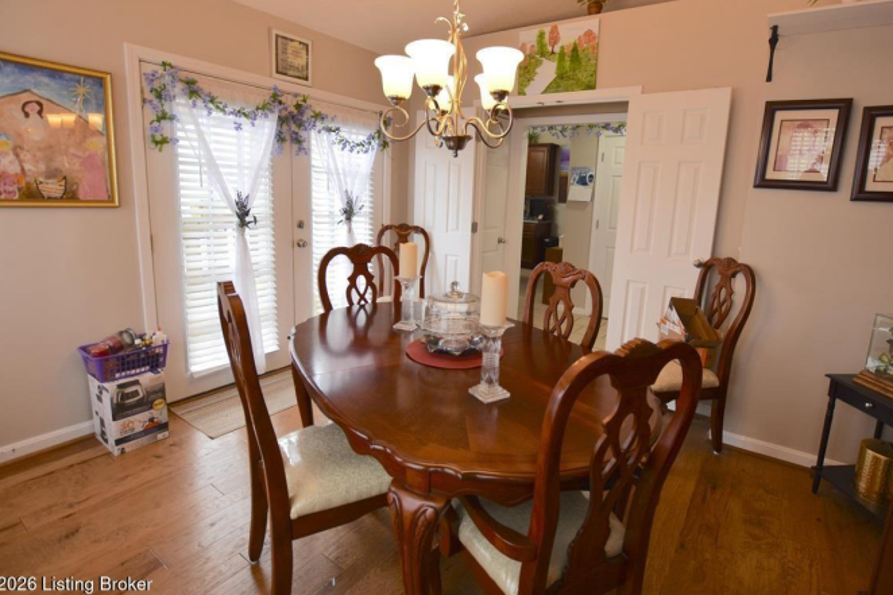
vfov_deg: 70.3
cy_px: 277
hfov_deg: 93.1
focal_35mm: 17
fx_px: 422
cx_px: 484
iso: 100
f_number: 3.5
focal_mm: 10
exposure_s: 1/30
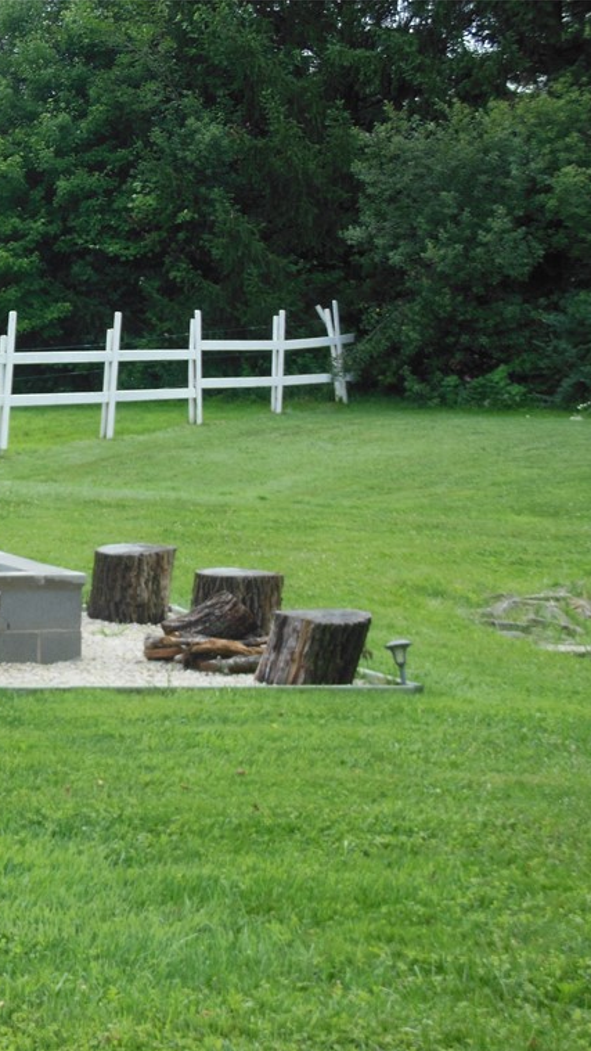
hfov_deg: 12.2
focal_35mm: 97
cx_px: -84
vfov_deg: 22.0
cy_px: 530
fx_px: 2702
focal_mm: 11.7
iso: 125
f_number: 4.3
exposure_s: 1/250
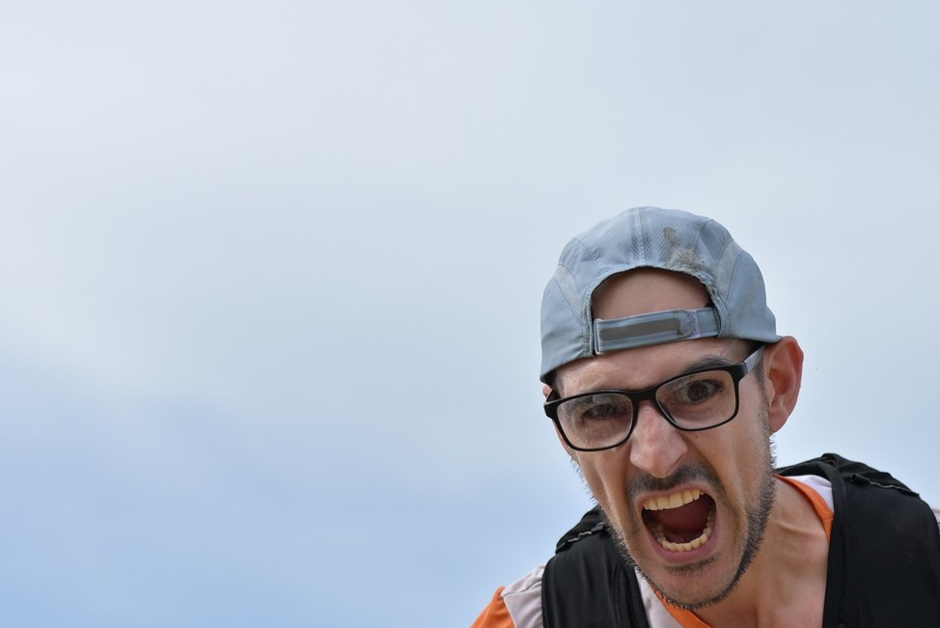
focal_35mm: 92
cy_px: 712
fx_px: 2404
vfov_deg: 14.5
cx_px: 686
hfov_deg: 22.0
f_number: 2.8
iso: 125
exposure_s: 1/2500
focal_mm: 35
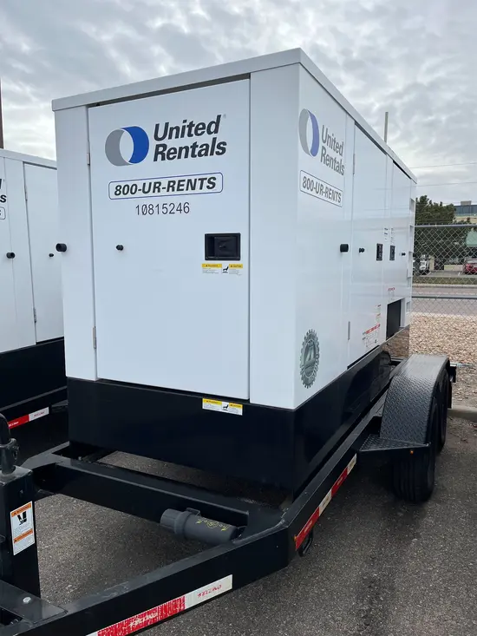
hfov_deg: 53.1
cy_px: 318
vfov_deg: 67.3
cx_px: 238
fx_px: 478
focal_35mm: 26
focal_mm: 5.1
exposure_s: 1/3135
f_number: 1.6
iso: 50
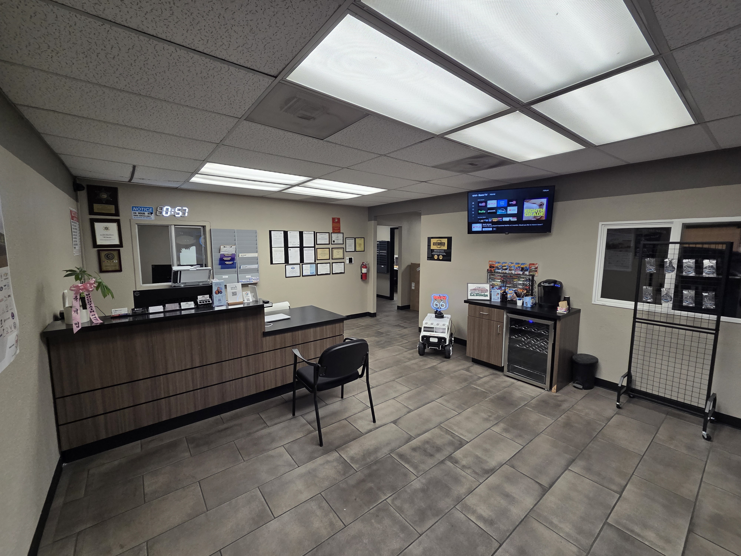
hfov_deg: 106.2
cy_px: 278
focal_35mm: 13
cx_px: 370
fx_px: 278
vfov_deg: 89.9
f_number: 2.2
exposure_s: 1/120
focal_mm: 2.2
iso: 160
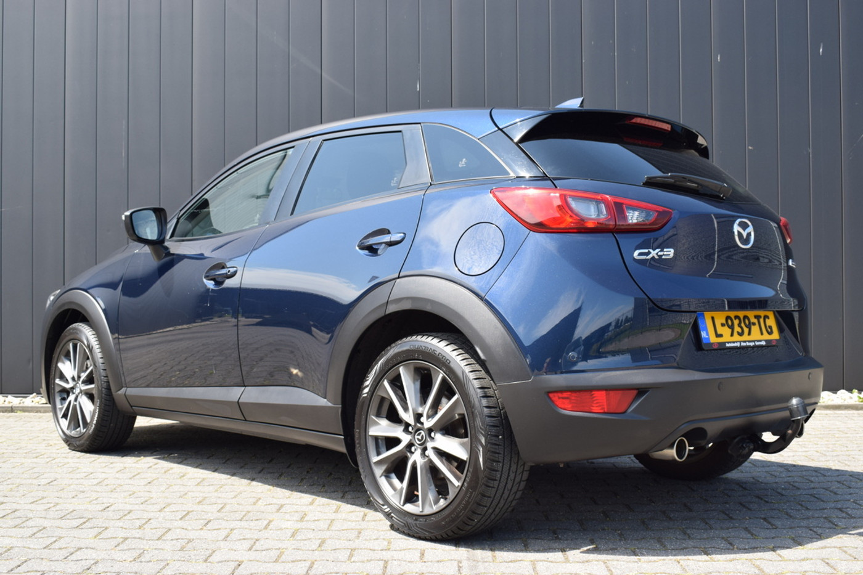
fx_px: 1007
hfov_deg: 46.4
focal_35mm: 42
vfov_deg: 31.9
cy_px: 288
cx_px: 432
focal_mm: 28
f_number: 8
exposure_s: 1/250
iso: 360
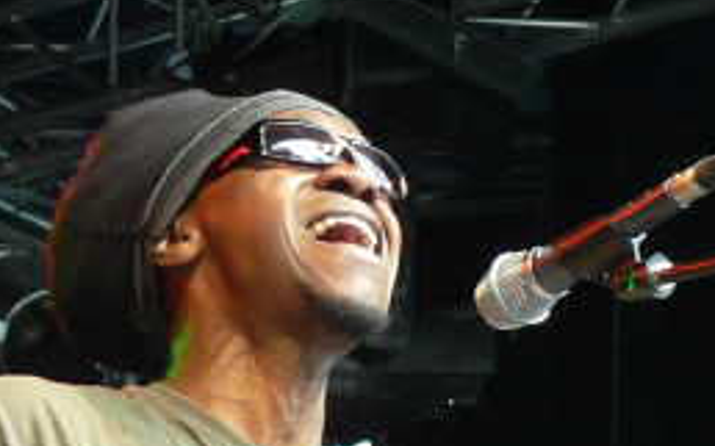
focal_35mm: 192
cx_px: 421
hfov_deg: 10.9
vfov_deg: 6.8
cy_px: 512
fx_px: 3740
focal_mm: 13.4
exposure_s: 1/30
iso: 150
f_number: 3.2
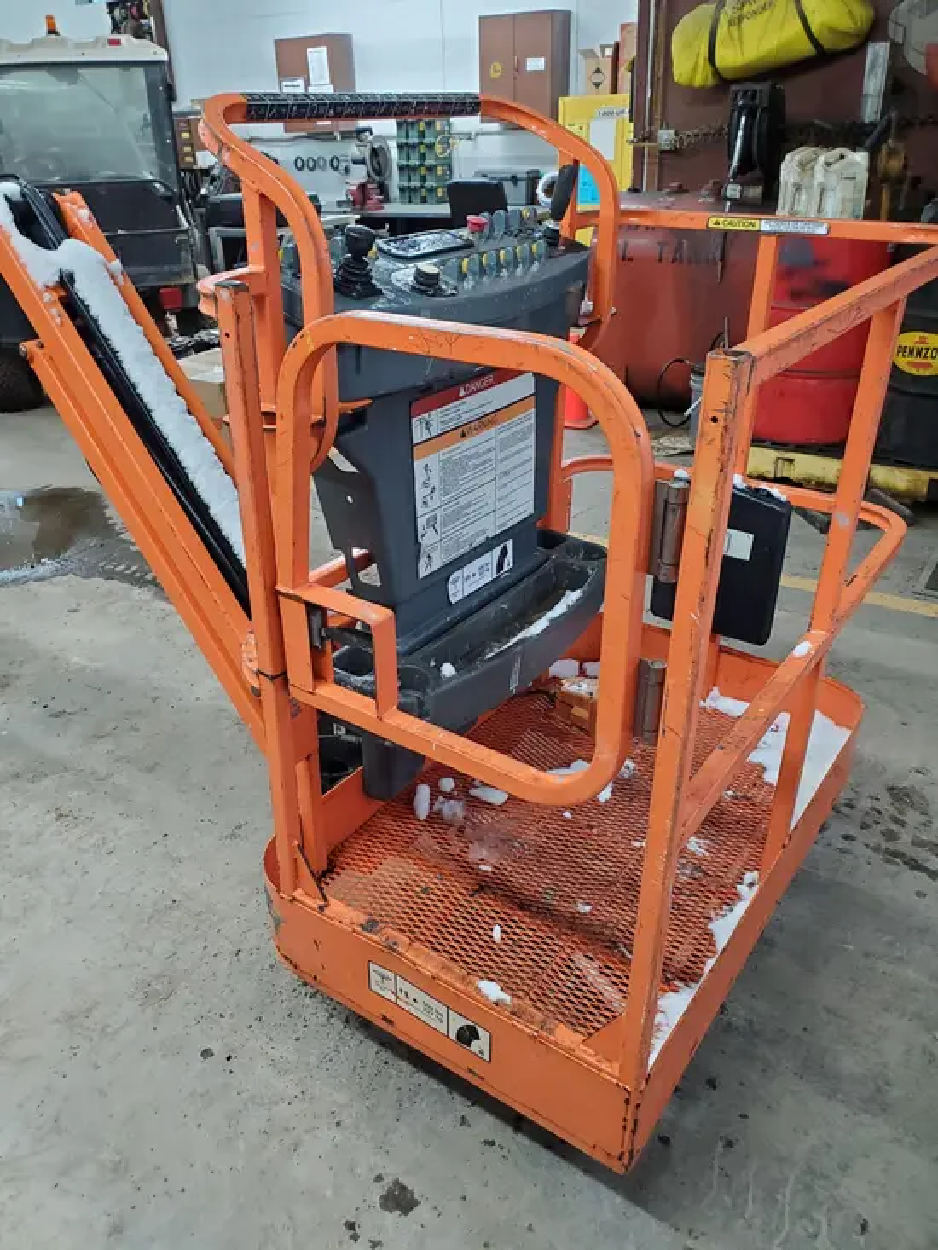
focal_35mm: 26
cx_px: 469
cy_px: 625
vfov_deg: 67.3
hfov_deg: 53.1
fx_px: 939
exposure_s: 1/40
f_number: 2.4
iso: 320
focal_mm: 4.3
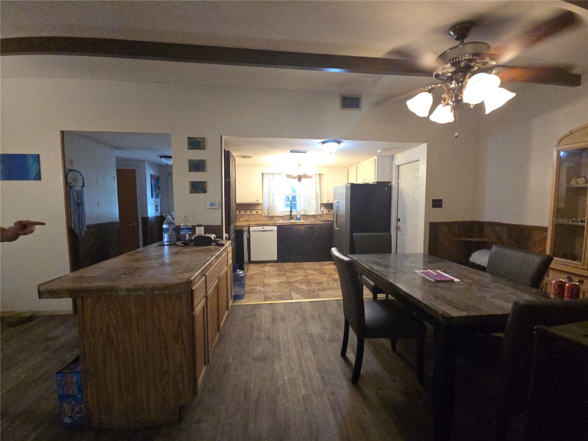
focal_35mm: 13
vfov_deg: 89.9
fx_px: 221
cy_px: 220
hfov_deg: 106.2
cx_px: 294
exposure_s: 1/60
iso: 640
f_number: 2.2
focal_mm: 2.2
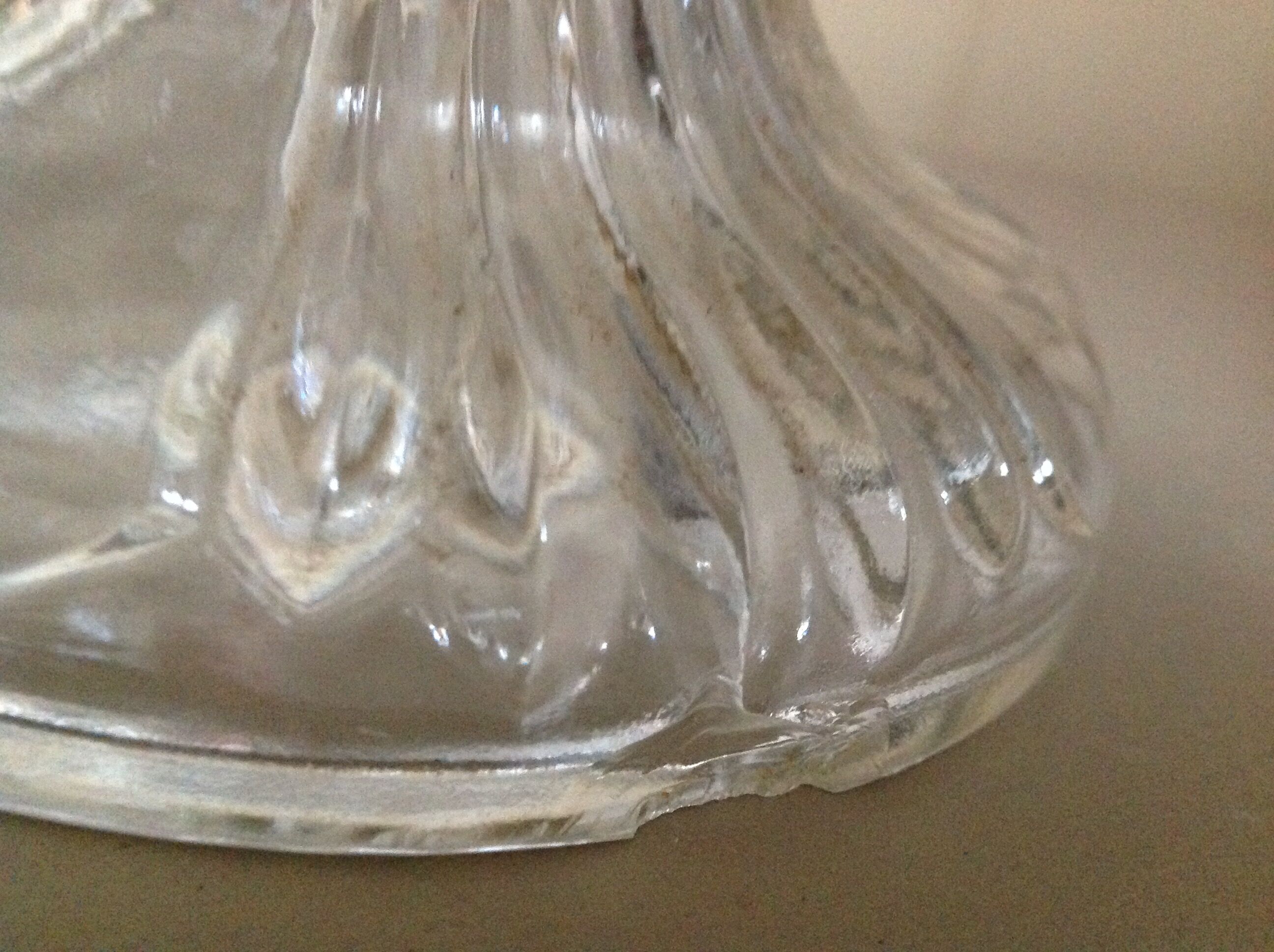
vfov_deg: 40.6
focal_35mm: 35
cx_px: 637
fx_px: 1286
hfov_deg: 52.7
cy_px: 476
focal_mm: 4.28
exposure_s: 1/15
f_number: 2.4
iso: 640
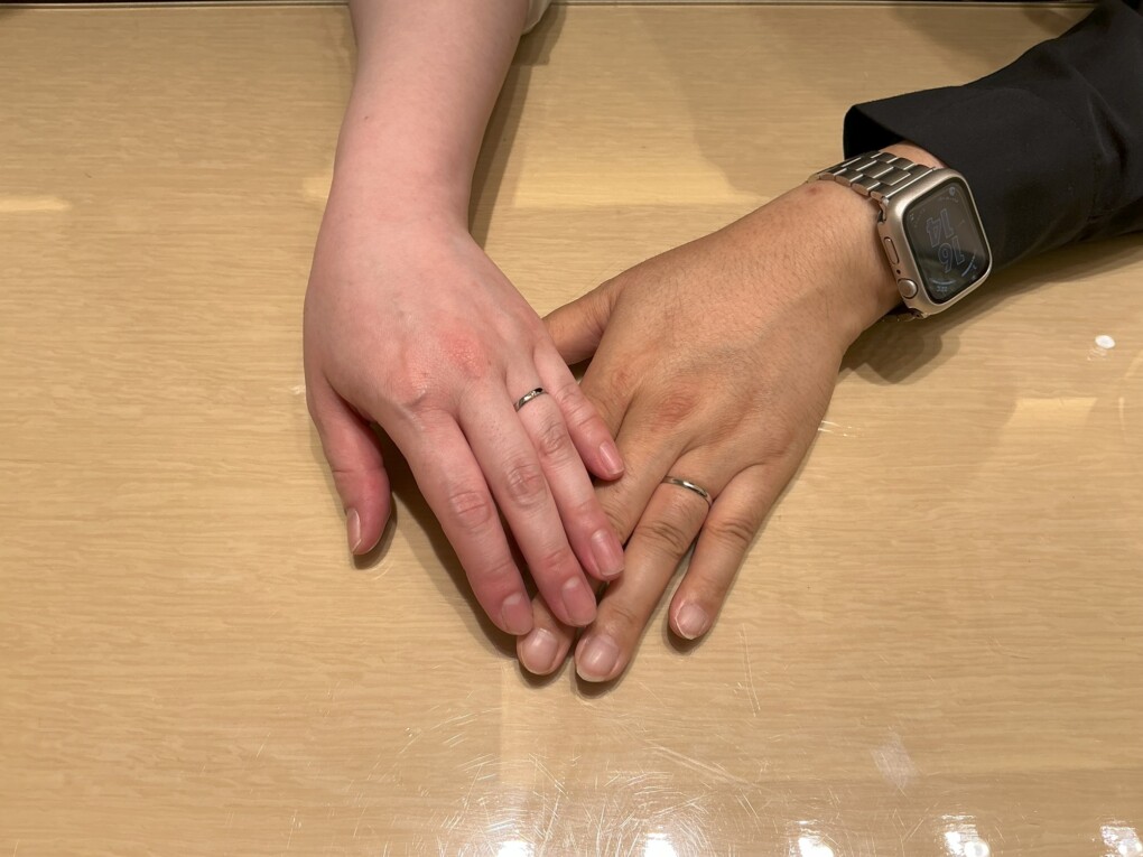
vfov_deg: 48.2
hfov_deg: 61.7
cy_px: 428
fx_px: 958
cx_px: 572
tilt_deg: -58.6
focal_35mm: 29
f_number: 1.8
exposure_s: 1/120
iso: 20
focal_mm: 3
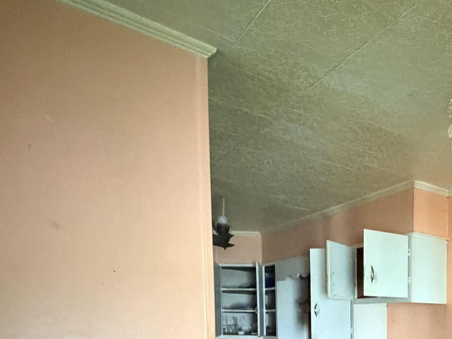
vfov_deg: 36.3
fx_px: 444
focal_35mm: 34
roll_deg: -1.1
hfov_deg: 45.9
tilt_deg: -4.6
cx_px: 446
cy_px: 360
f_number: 2.2
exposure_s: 1/46
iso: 1250
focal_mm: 2.22
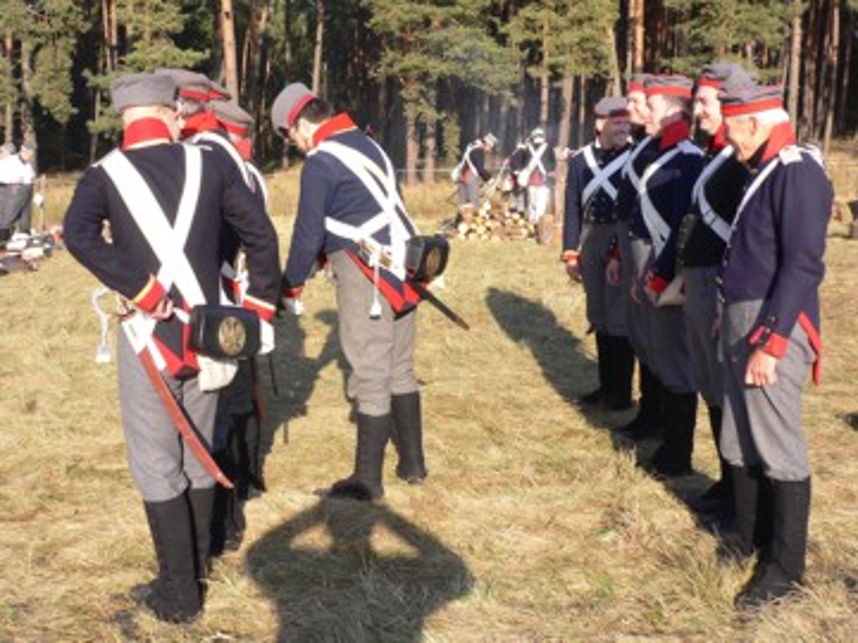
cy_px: 322
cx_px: 429
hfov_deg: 52.6
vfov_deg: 40.7
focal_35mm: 35
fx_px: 868
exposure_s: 1/125
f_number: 5.6
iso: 80
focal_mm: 5.8
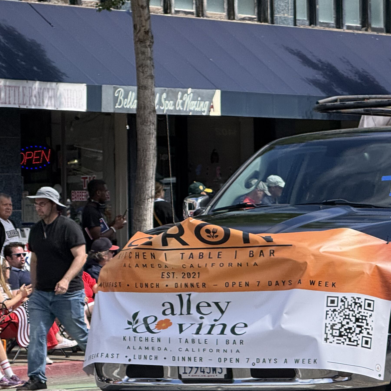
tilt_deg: -1.3
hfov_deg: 7.4
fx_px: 3029
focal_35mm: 237
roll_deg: +0.8
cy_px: 286
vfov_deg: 7.4
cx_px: 347
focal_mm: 15.66
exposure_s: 1/776
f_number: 2.8
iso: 50
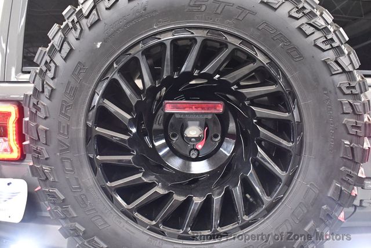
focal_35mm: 36
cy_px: 124
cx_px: 186
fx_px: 371
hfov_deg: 53.1
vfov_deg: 36.9
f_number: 3.5
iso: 3600
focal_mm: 18
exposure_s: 1/60
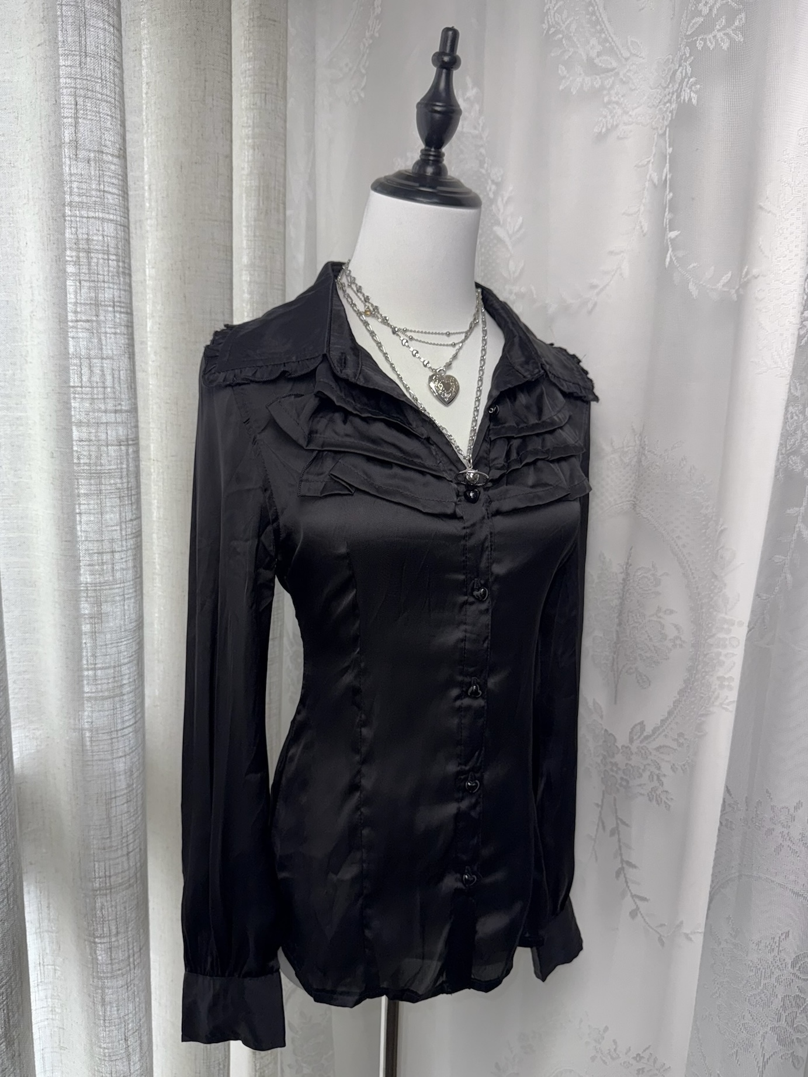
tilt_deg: -11.0
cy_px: 538
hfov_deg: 56.8
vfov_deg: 71.6
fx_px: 747
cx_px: 404
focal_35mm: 24
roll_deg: -2.1
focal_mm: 6.76
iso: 160
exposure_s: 1/453
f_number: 1.78
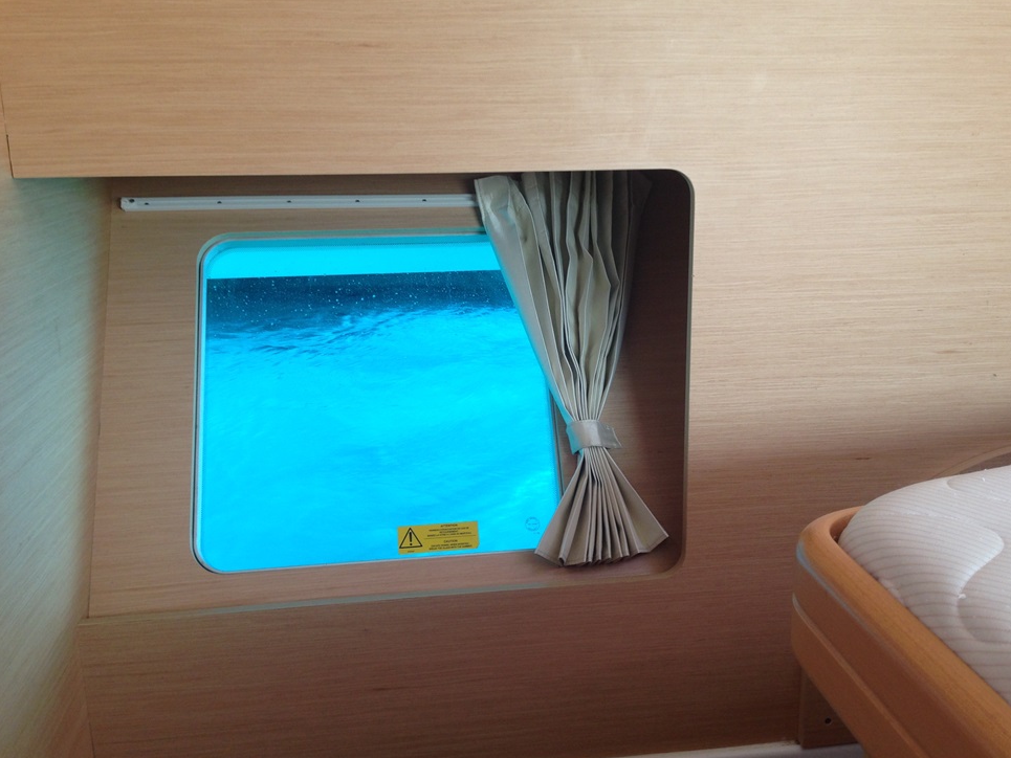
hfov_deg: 52.6
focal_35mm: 35
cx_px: 532
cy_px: 381
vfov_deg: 40.7
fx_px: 1022
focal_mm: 4.12
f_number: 2.4
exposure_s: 1/40
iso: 64
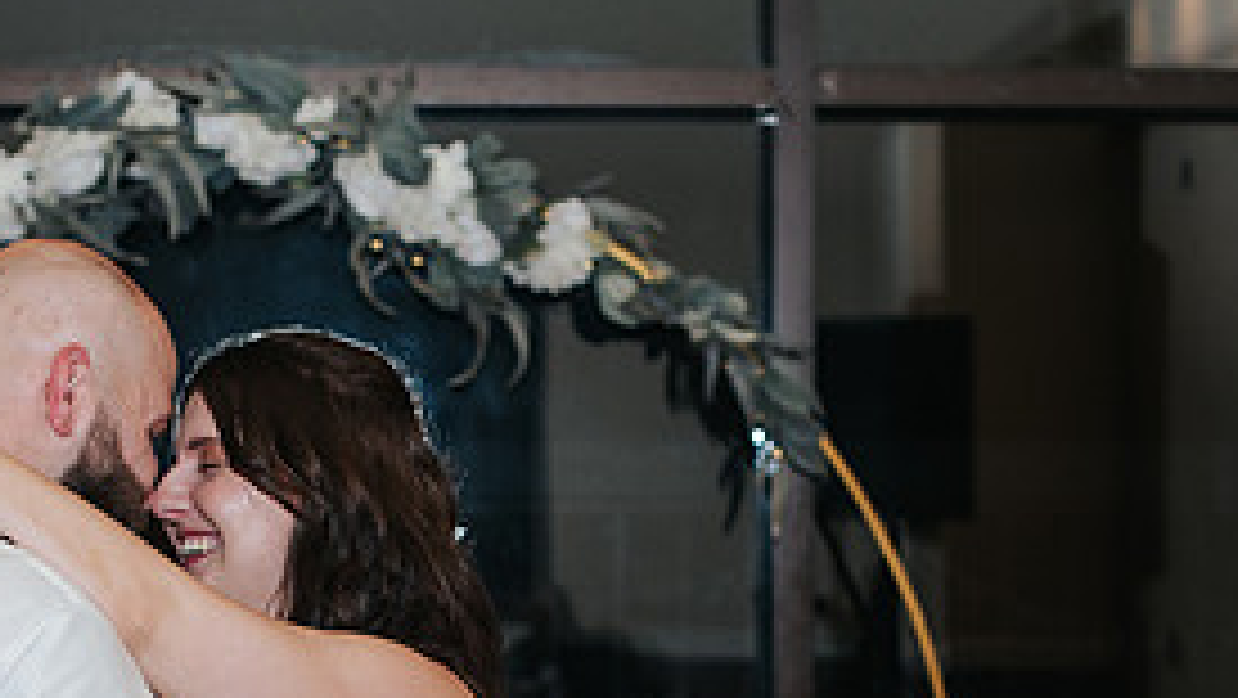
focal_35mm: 141
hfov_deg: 15.2
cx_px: 444
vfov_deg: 8.5
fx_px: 4631
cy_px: 828
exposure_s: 1/200
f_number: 3.2
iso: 800
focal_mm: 50
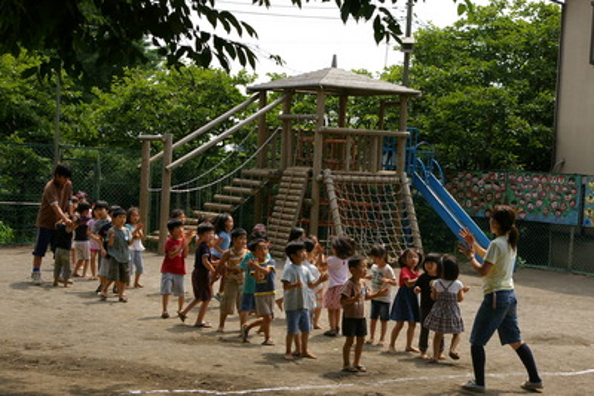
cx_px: 297
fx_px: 1114
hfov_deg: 29.9
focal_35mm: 68
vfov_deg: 20.2
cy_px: 198
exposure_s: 1/500
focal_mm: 45
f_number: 9.5
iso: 400
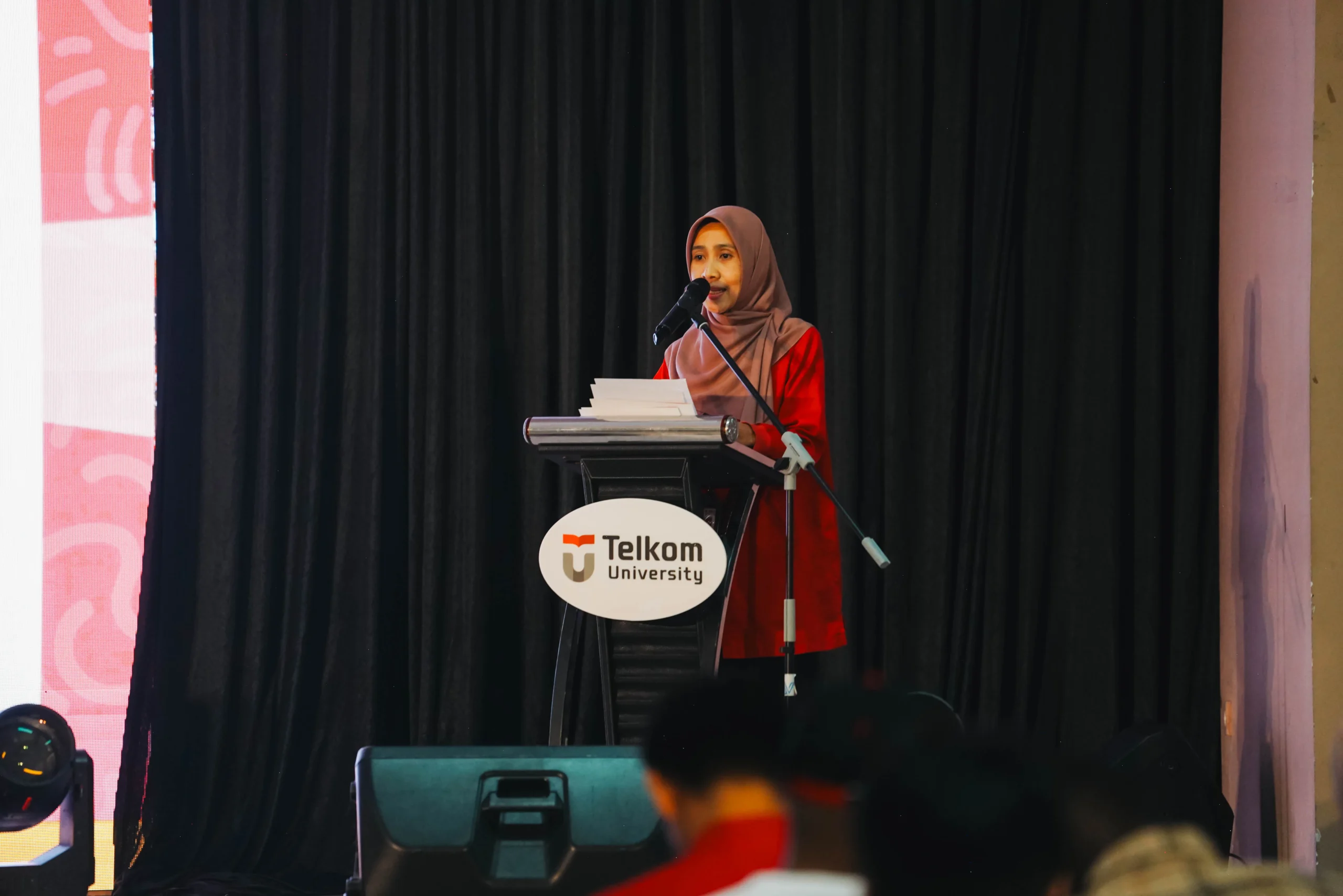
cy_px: 448
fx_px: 7461
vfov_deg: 6.9
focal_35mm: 200
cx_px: 672
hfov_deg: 10.3
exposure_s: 1/200
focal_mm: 200
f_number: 4
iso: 2500
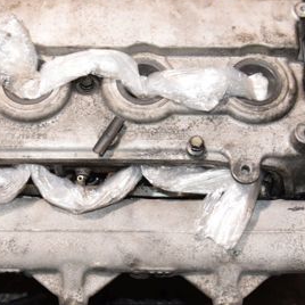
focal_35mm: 73
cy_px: 158
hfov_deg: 23.6
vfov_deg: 23.7
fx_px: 728
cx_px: 114
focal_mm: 24
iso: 1600
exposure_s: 1/60
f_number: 5.6
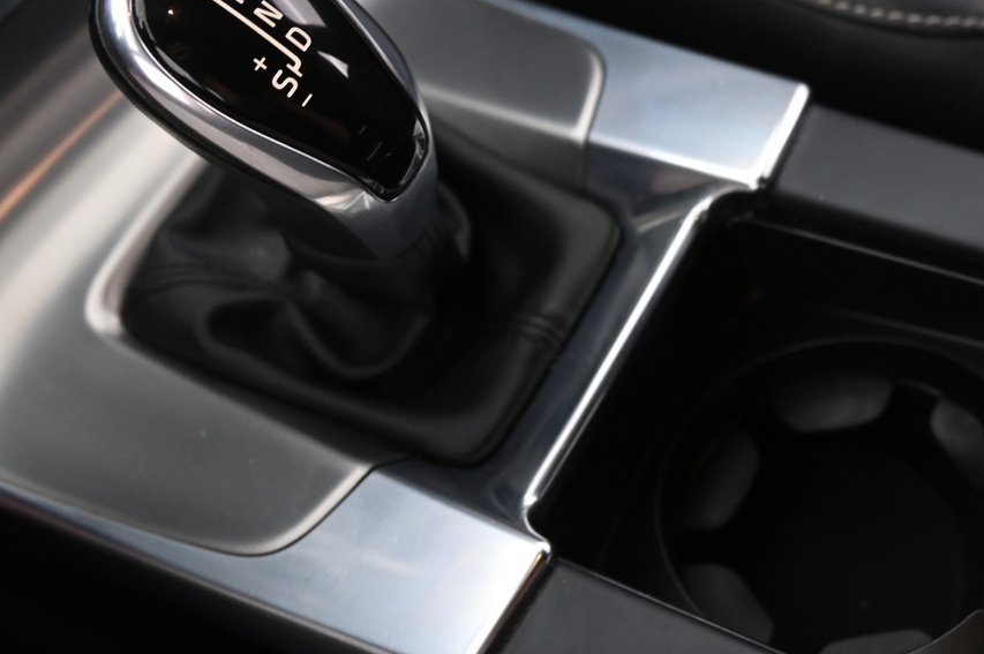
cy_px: 253
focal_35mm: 59
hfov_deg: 33.5
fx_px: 1611
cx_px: 697
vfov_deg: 22.9
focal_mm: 31
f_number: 4
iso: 2000
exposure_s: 1/15
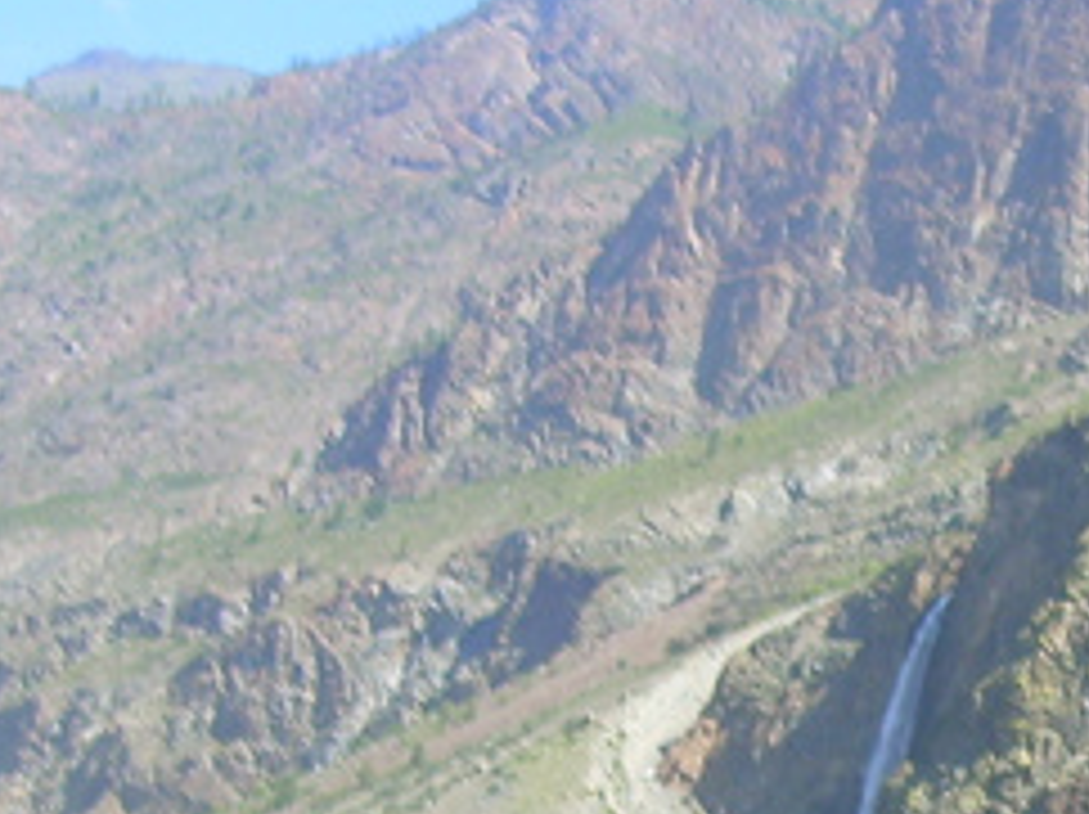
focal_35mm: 110
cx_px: 1166
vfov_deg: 13.2
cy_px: 897
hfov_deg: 17.4
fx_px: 3457
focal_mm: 6.3
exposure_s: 1/177
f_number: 4.6
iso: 50
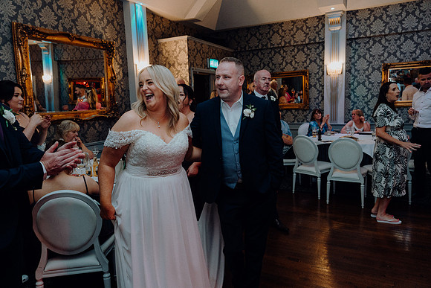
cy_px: 144
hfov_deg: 69.4
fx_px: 311
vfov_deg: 49.6
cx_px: 216
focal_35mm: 26
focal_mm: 26
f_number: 3.5
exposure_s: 1/160
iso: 2500
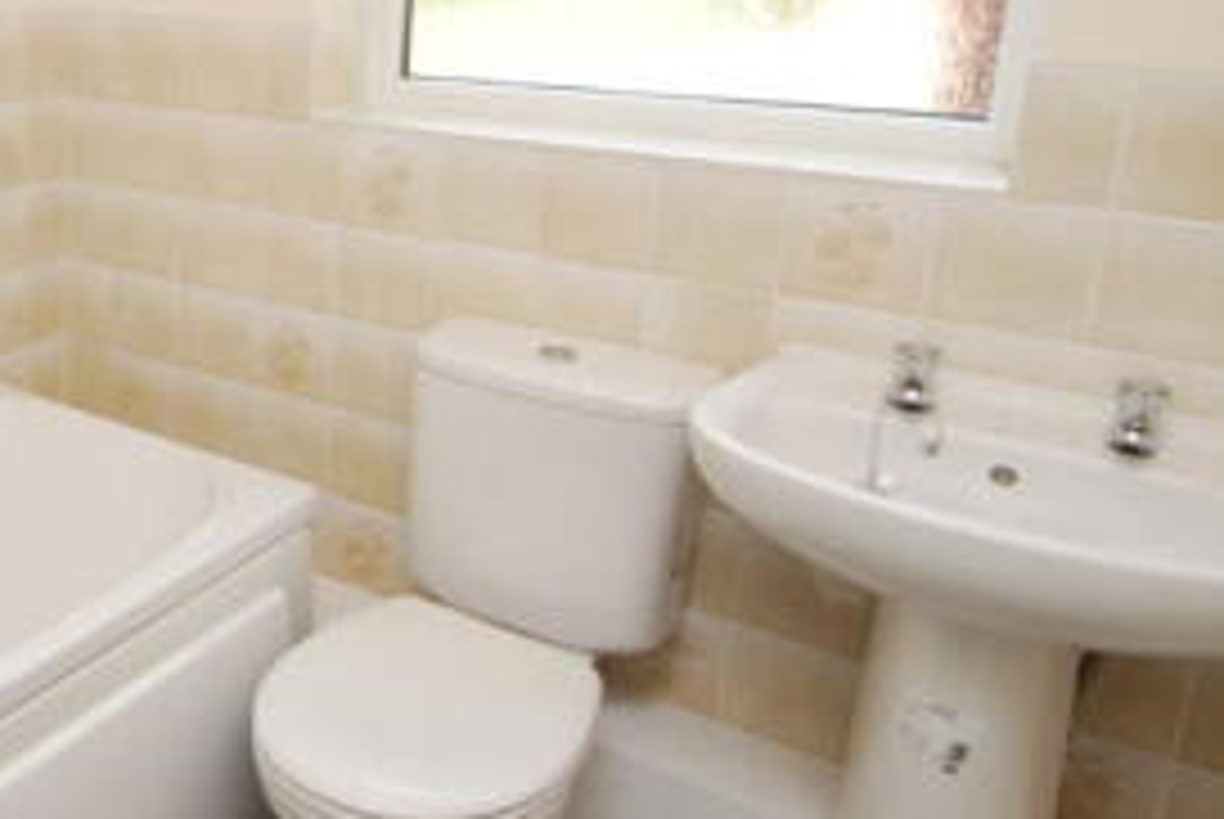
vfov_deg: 36.5
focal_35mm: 36
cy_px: 259
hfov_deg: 45.3
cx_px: 16
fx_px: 1225
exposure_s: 1/60
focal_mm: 10
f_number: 4
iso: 200
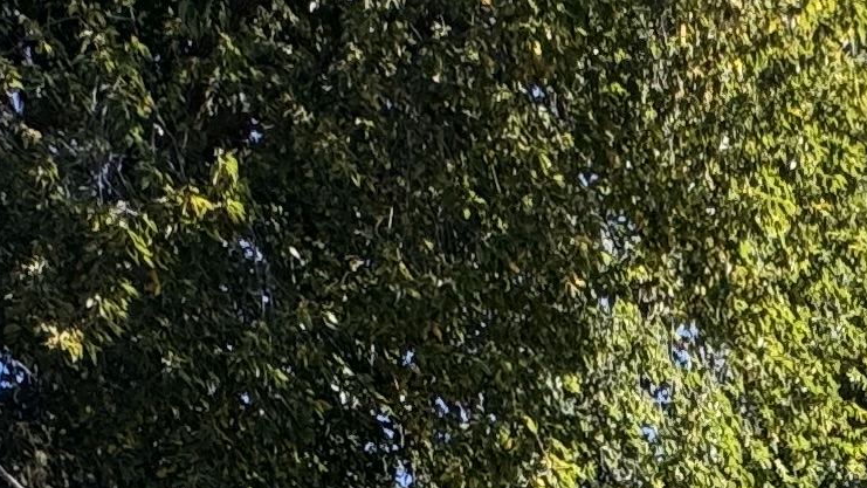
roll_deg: -0.1
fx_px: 1908
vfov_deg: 9.4
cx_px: 1043
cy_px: 1675
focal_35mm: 83
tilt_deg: -12.7
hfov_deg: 23.4
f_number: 2.2
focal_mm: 2.22
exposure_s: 1/652
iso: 50
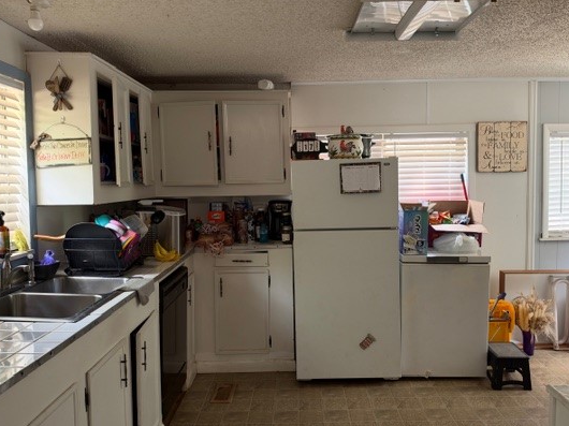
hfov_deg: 61.7
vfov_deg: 48.2
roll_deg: +1.3
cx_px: 297
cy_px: 206
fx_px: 476
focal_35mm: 29
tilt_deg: -3.5
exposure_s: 1/60
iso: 320
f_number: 1.48
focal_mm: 6.93
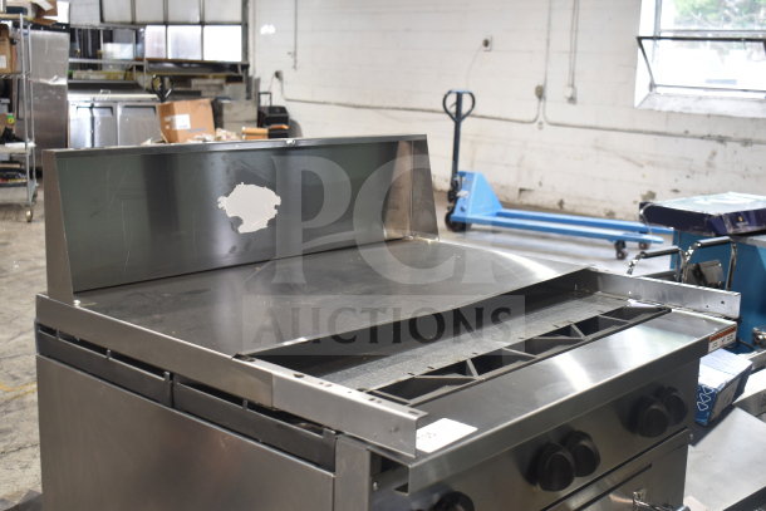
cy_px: 256
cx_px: 383
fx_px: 958
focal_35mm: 45
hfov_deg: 43.6
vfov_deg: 29.9
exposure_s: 1/50
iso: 560
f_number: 4.2
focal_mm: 30
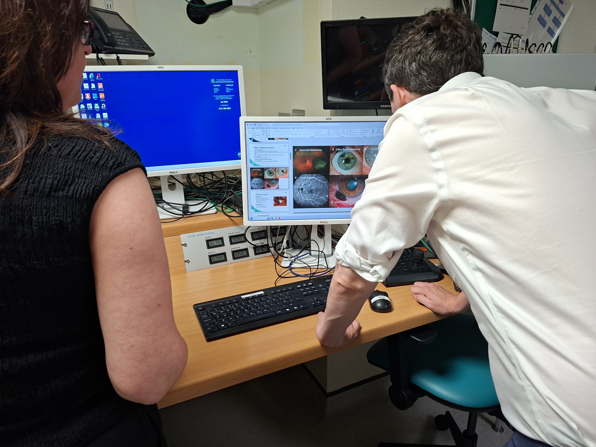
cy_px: 224
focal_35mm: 23
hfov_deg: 73.9
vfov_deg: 58.9
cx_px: 298
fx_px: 396
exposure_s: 1/100
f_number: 1.8
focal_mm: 5.54
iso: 160
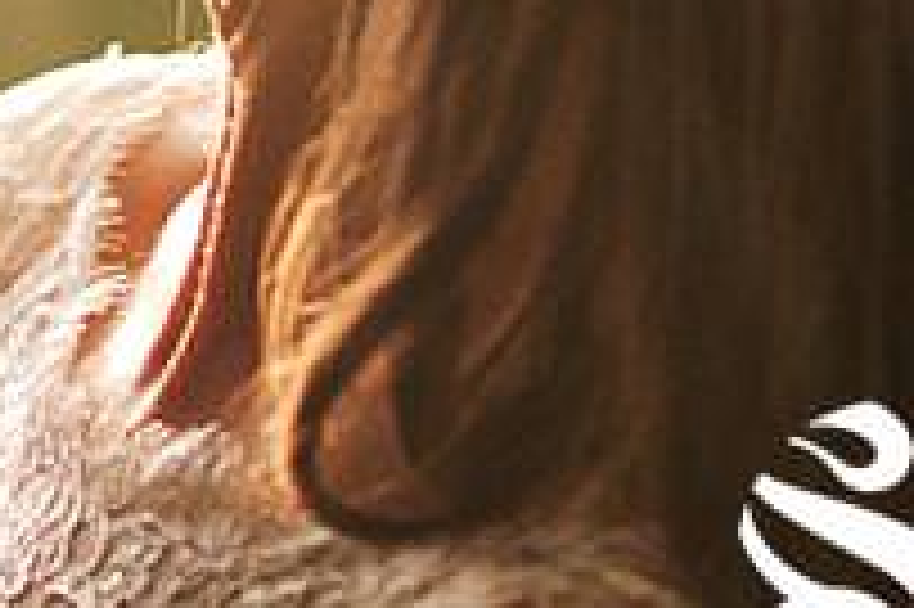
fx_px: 9386
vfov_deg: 3.7
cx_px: -360
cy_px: -766
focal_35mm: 370
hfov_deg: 5.5
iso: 2500
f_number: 2
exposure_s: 1/1250
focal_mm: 50
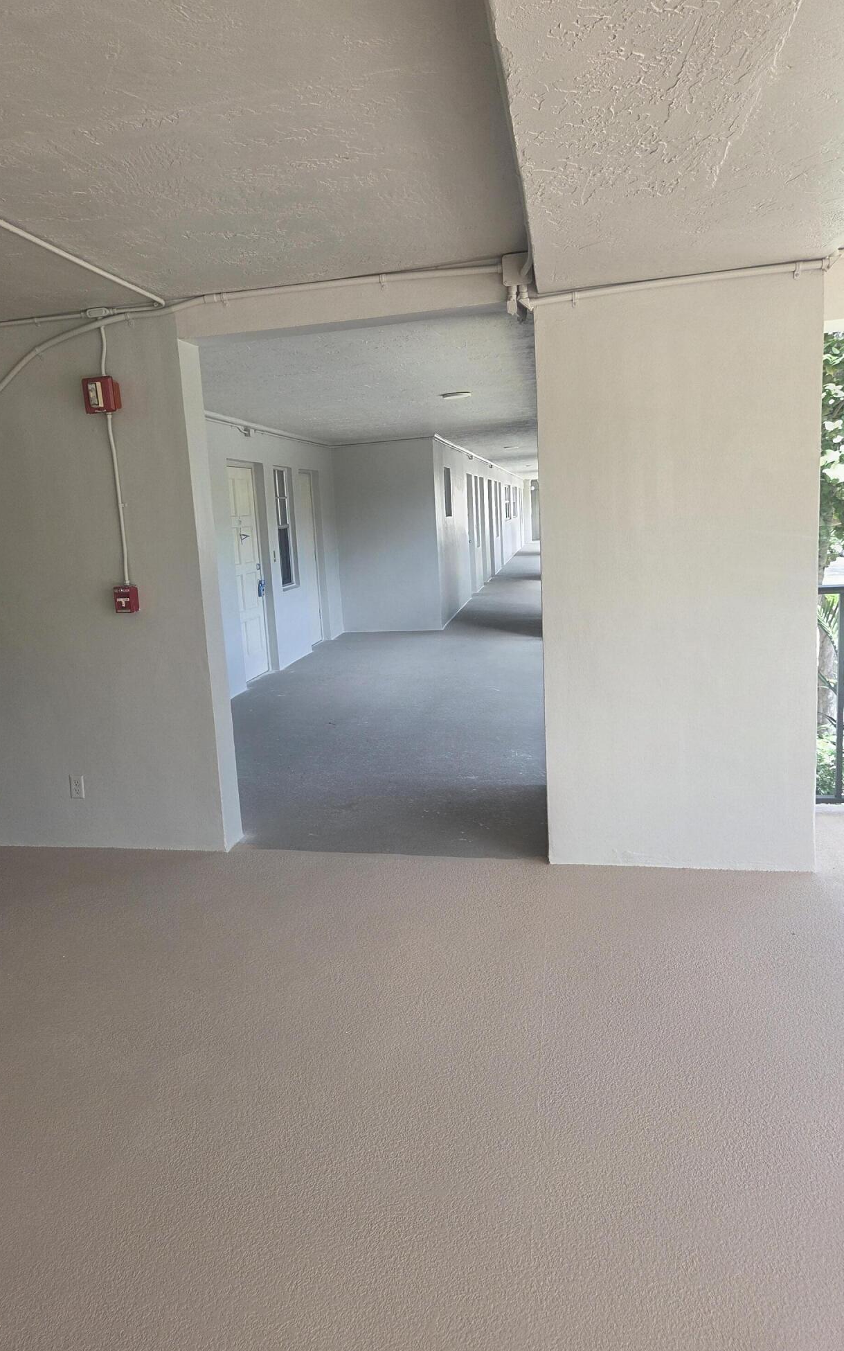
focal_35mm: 25
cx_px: 333
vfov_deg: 72.5
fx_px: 920
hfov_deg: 49.0
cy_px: 669
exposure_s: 1/180
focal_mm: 5.4
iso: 40
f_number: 1.8
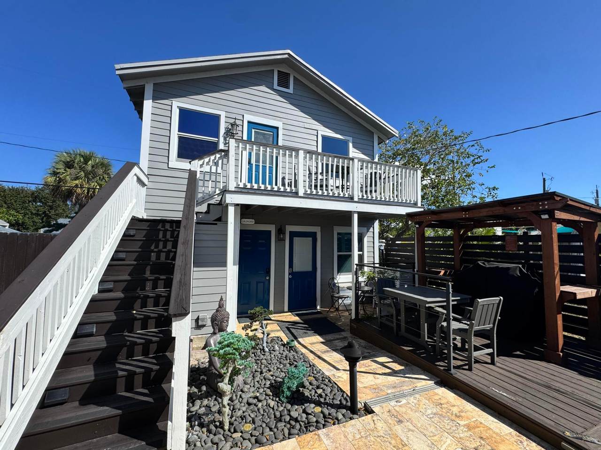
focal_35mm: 14
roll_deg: -0.6
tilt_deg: +5.2
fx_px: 243
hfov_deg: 102.1
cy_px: 225
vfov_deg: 85.7
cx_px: 300
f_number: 2.2
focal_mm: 2.22
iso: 50
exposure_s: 1/2494
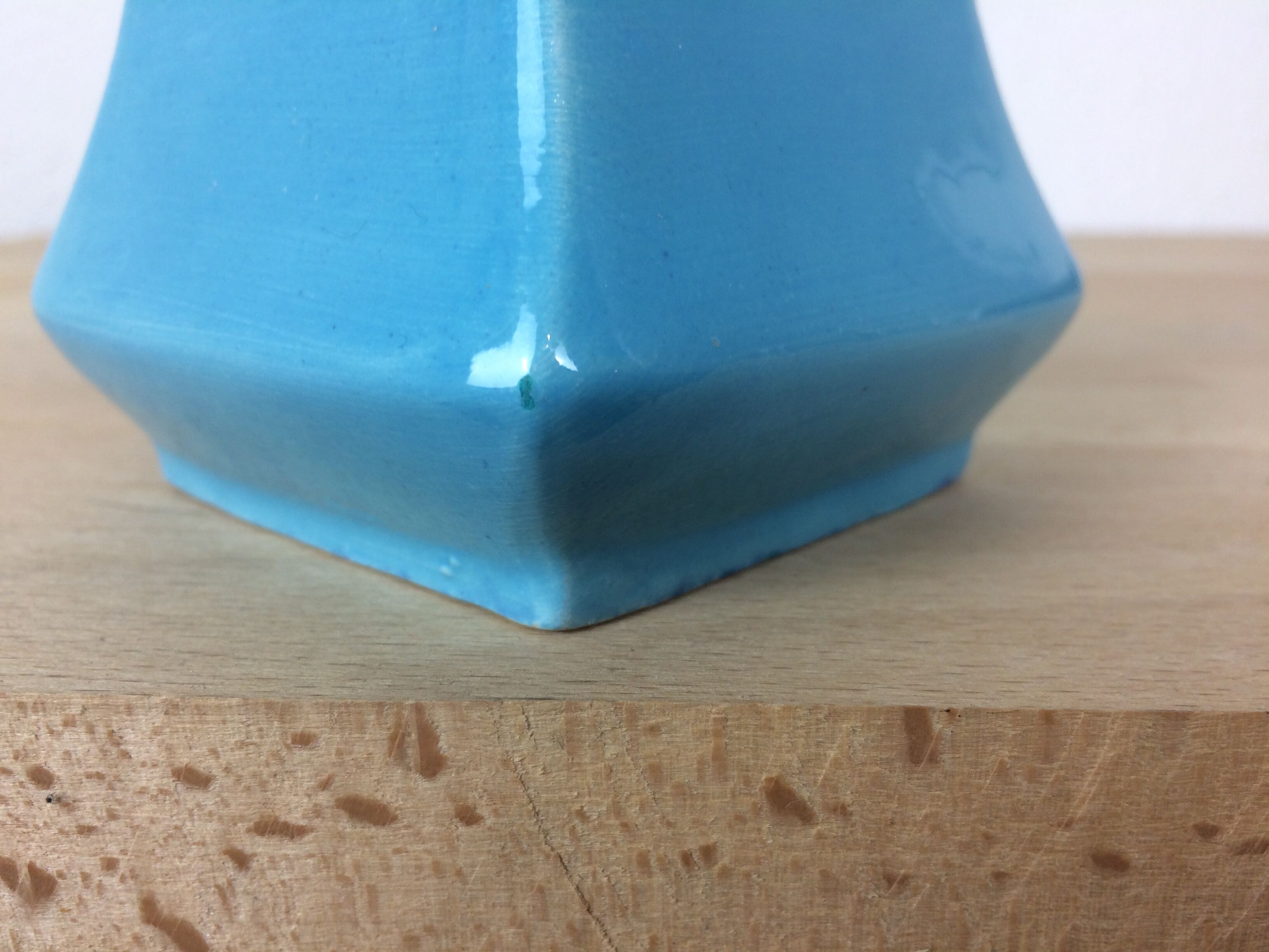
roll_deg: -0.1
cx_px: 634
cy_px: 476
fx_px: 1063
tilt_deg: -14.8
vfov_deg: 48.2
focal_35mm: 29
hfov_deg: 61.7
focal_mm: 4.15
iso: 50
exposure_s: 1/50
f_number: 2.2
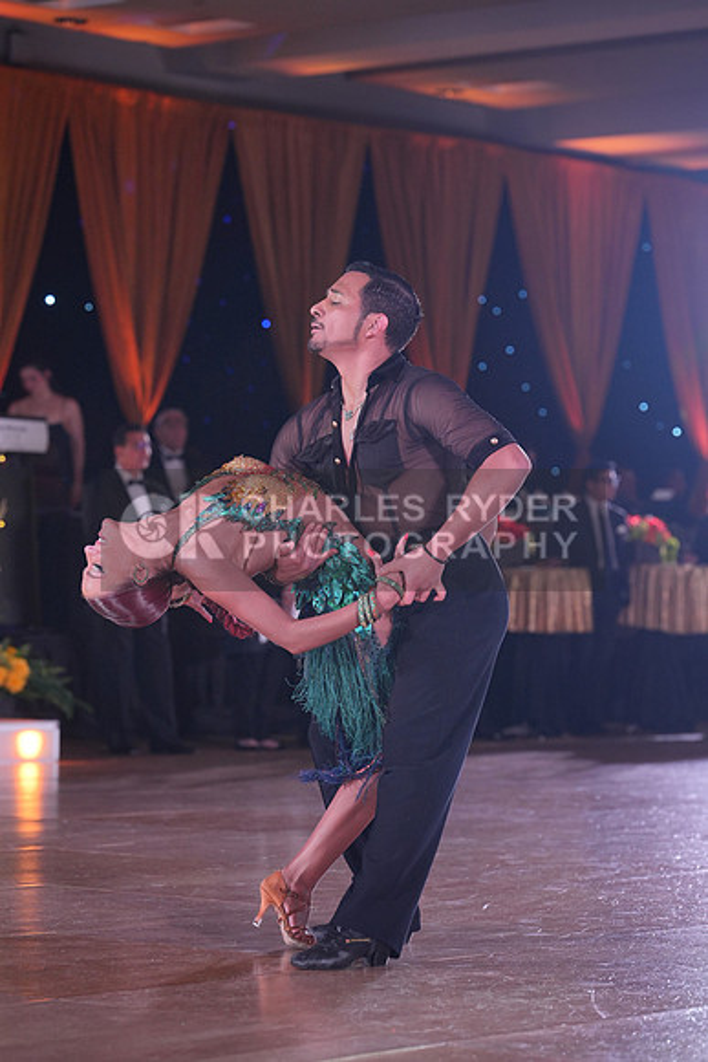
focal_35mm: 114
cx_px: 354
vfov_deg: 17.9
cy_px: 531
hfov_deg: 12.0
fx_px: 3361
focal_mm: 114
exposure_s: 1/400
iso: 1250
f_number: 4
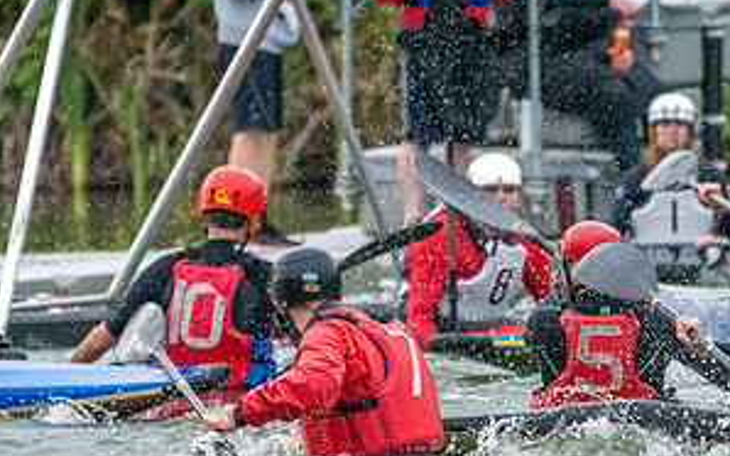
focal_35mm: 794
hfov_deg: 2.6
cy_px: 285
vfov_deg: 1.7
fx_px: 15791
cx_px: 389
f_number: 5.6
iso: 5000
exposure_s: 1/2500
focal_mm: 400
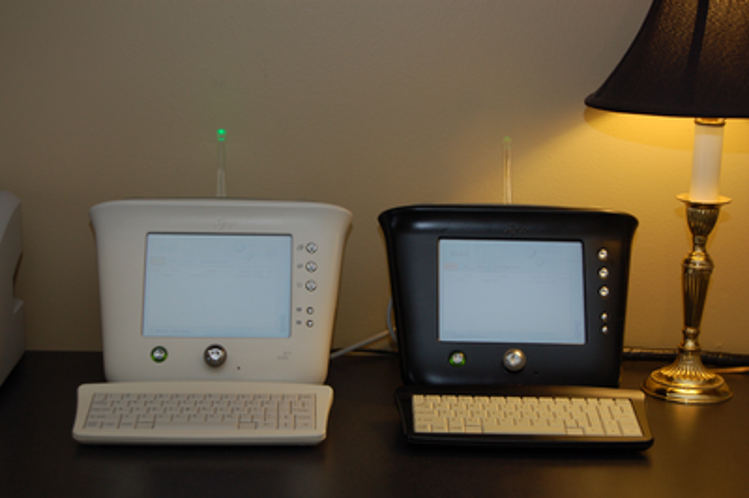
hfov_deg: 28.1
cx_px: 374
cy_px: 249
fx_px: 1497
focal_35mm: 72
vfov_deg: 18.9
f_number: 5.6
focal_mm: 48
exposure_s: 1/60
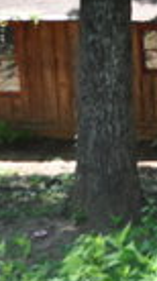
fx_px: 782
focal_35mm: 105
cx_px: 389
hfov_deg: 9.9
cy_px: 4
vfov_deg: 19.8
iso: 200
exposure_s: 1/200
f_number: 5
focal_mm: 18
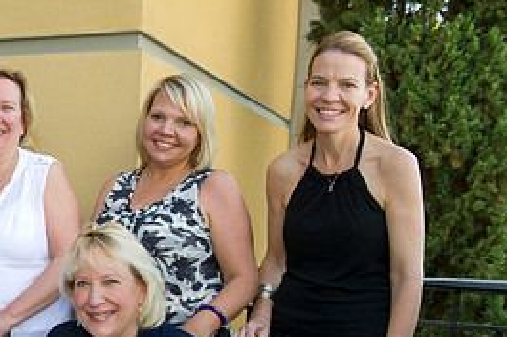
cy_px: 320
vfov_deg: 19.0
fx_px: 985
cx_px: -44
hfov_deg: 26.7
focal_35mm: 70
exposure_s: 1/250
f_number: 5.6
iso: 640
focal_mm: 32
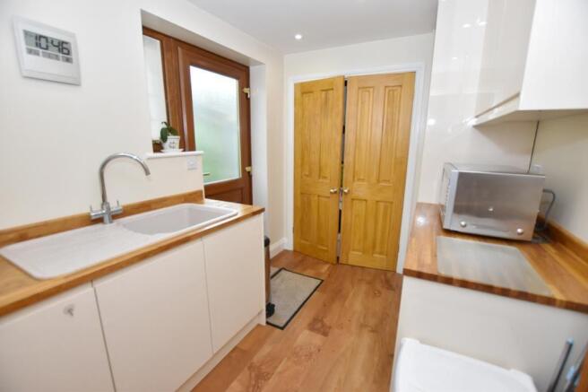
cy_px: 196
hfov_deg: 100.4
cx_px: 294
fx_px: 245
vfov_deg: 77.3
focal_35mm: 15
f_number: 3.5
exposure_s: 1/200
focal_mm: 10
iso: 800
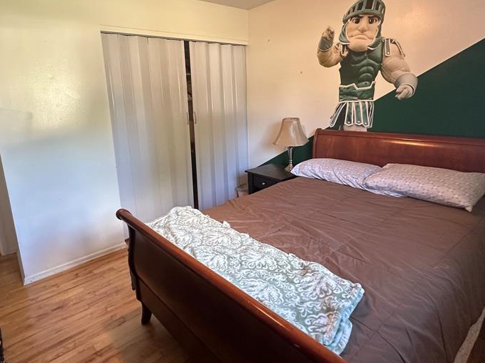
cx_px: 217
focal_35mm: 21
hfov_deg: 78.8
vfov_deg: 63.1
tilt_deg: -11.0
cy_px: 155
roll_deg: +3.0
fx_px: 294
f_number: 2.2
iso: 250
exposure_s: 1/60
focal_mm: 2.22
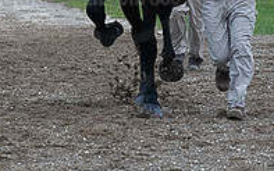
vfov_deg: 2.8
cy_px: -33
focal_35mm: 465
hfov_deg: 4.5
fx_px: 3471
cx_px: 112
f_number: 5.6
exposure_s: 1/1000
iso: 640
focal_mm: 200
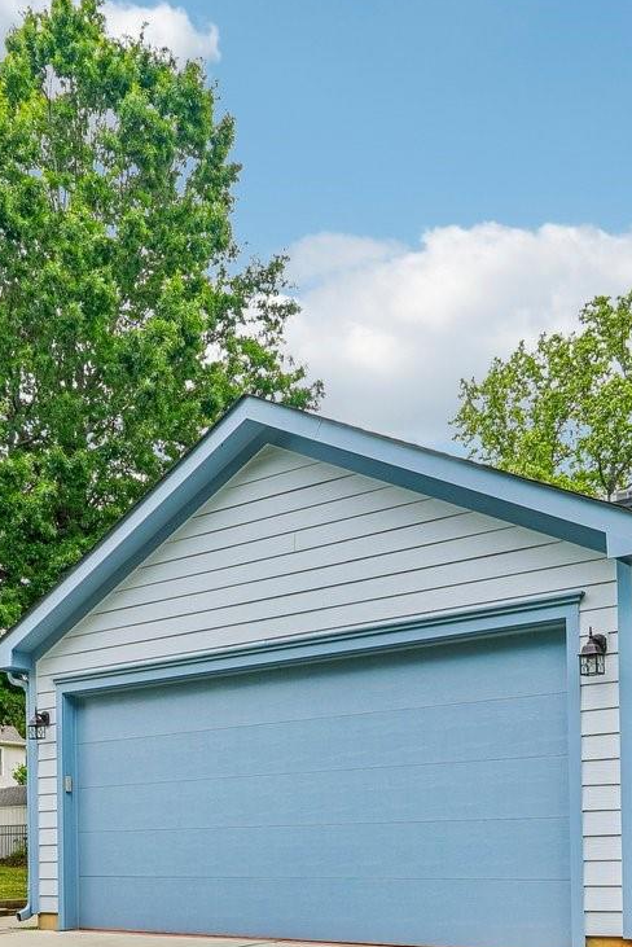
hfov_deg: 31.8
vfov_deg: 42.6
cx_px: 249
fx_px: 1105
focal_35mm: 42
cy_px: 848
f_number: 8
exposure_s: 1/45
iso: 100
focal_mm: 10
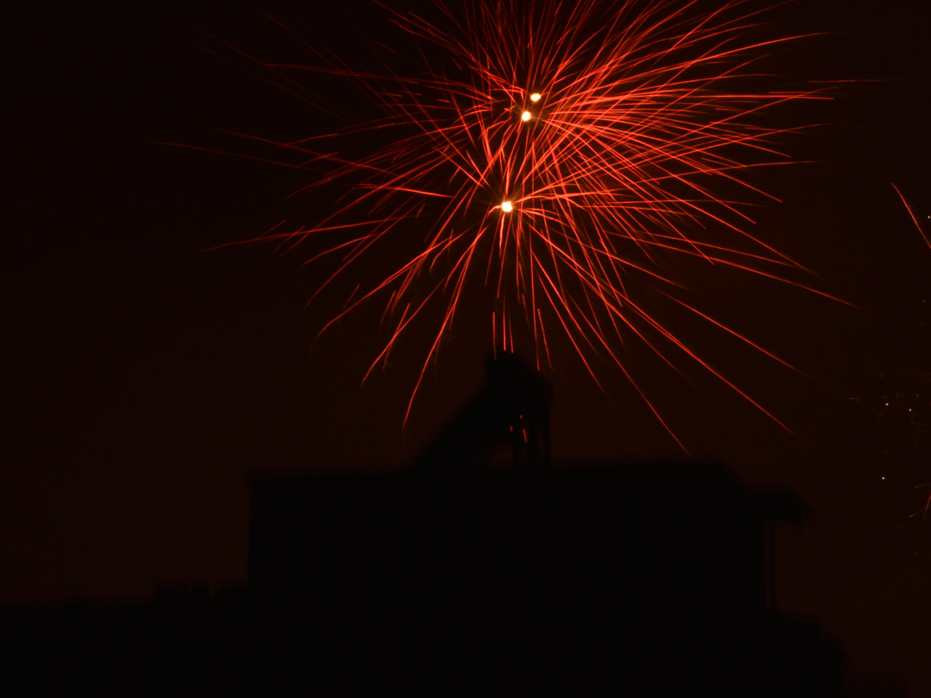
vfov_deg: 13.9
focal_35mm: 106
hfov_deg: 18.5
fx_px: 2851
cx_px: 630
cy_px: 163
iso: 100
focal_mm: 40
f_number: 16
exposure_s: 3
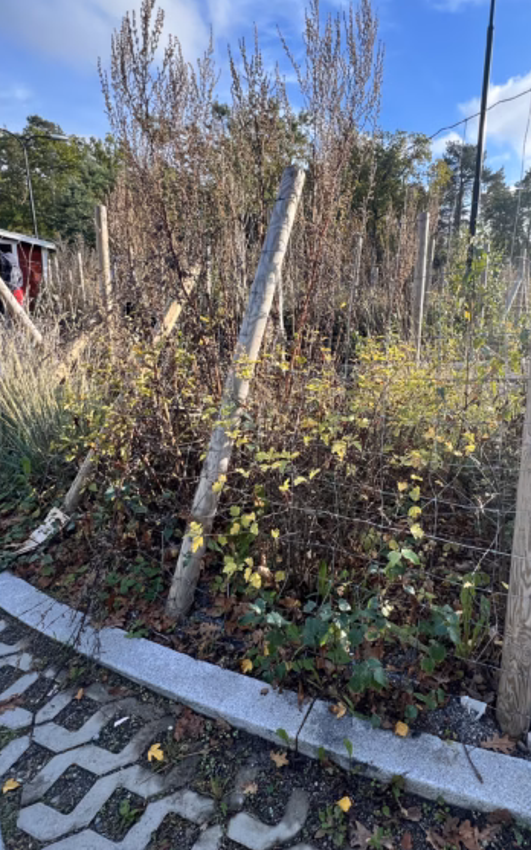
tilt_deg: -14.3
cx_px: 331
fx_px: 440
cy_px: 412
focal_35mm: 19
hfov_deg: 61.4
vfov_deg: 88.0
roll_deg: -0.9
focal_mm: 1.57
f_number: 1.8
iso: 32
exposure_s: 1/326
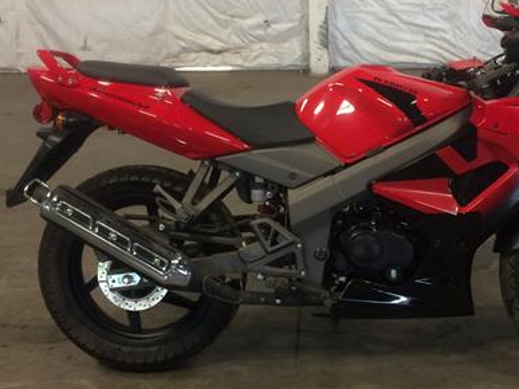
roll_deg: +0.7
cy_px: 180
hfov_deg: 39.2
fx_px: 719
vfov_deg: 30.2
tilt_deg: -21.6
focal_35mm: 48
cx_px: 347
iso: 50
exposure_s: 1/30
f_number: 2.2
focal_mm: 4.15
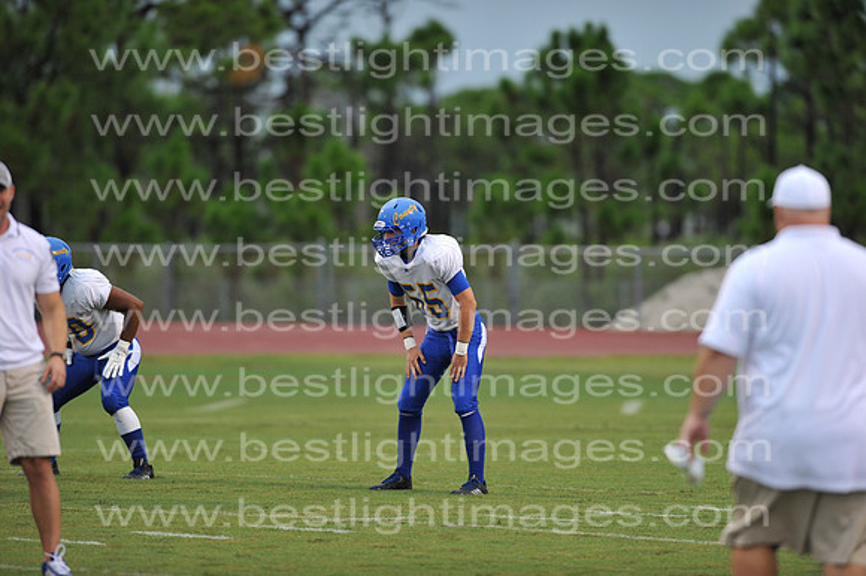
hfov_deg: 6.9
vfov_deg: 4.6
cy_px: 288
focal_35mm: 300
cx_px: 433
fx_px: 7212
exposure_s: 1/800
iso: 1250
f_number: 3.2
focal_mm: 300
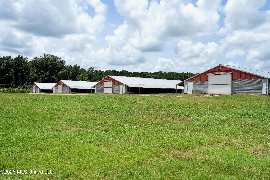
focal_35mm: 30
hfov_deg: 61.9
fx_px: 225
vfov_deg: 43.6
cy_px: 90
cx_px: 135
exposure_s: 1/1250
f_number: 5.6
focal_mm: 30
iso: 200
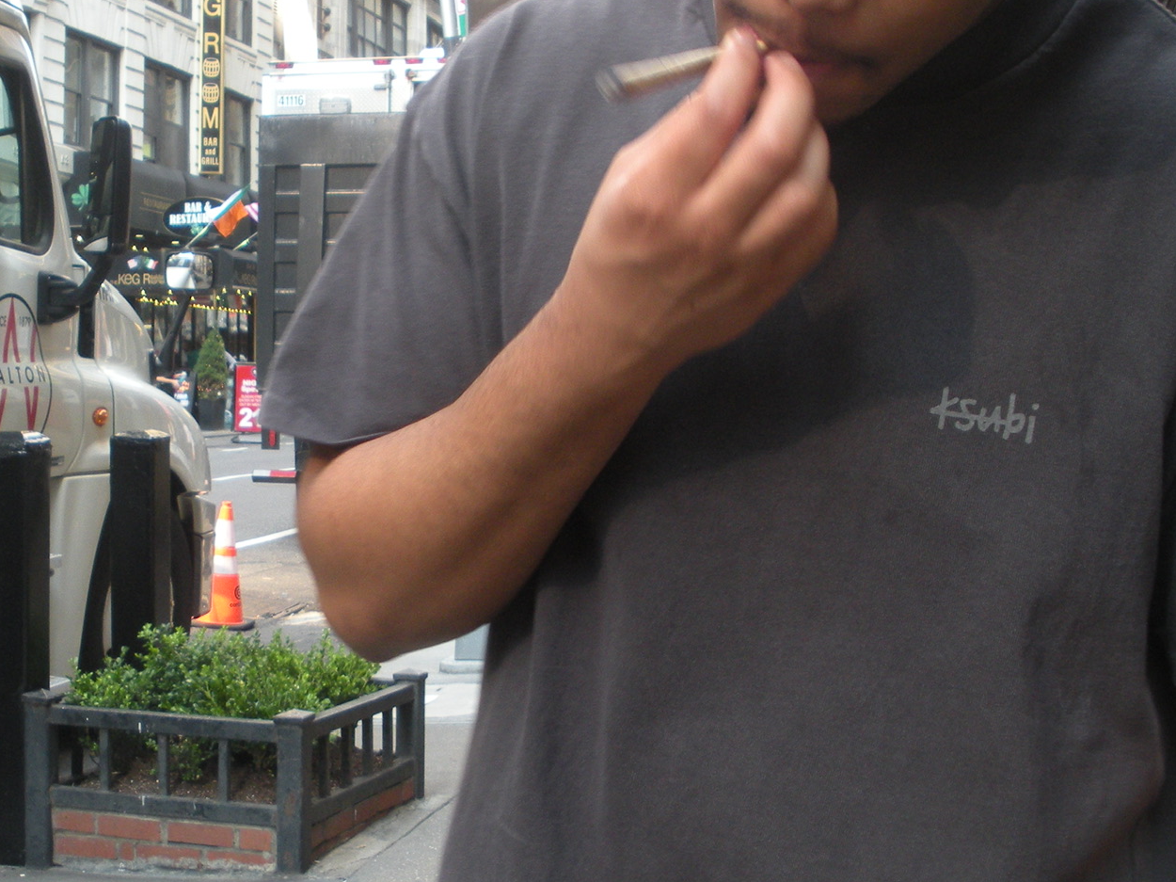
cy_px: 477
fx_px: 2004
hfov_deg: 32.4
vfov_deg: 24.8
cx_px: 397
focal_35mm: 59
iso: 114
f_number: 3.5
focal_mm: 6.3
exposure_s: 1/62.3
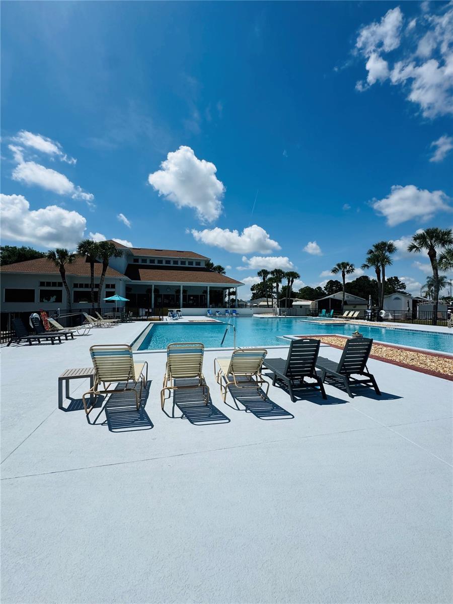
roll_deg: +0.4
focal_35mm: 14
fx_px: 244
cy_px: 302
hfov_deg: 85.7
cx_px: 226
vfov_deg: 102.1
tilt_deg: +1.5
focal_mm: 2.22
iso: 50
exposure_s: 1/4630
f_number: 2.2
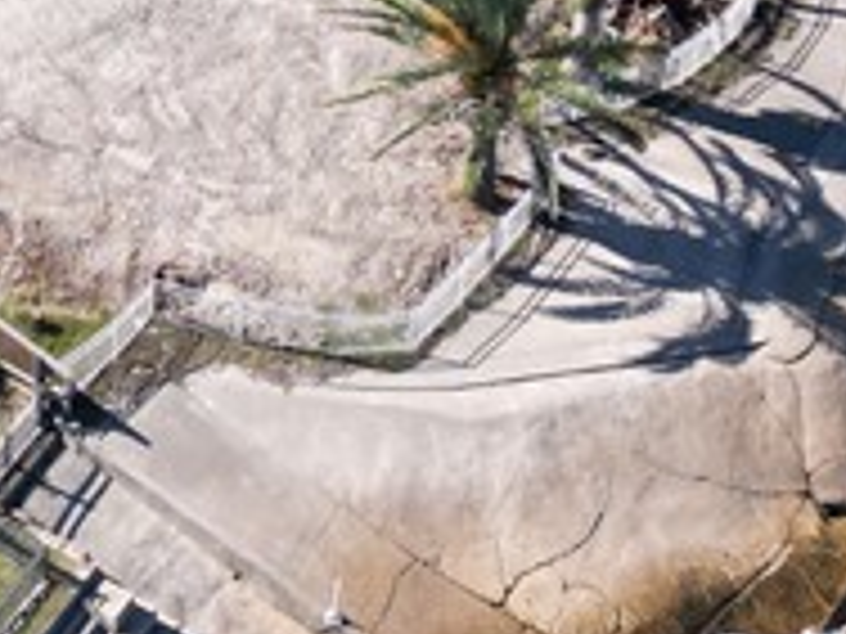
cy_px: -540
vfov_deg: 10.6
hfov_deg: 14.5
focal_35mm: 131
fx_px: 3202
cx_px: -184
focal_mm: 6.72
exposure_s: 1/2000
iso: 140
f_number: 1.7
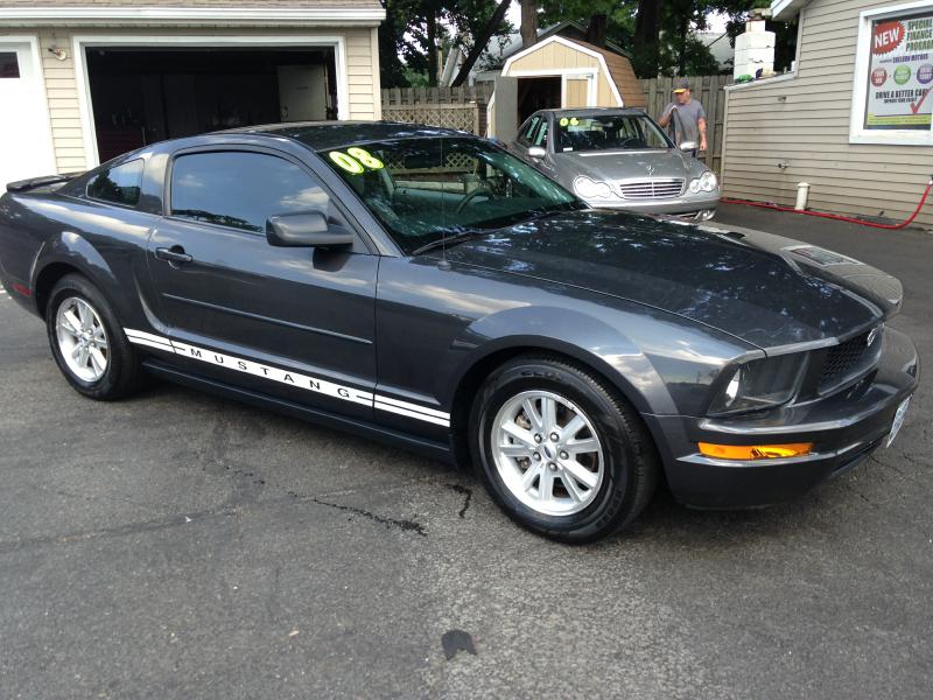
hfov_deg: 55.4
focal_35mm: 33
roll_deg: +1.9
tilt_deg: -14.2
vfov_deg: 42.9
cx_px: 466
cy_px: 350
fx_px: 889
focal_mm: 4.12
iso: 50
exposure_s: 1/171
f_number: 2.4
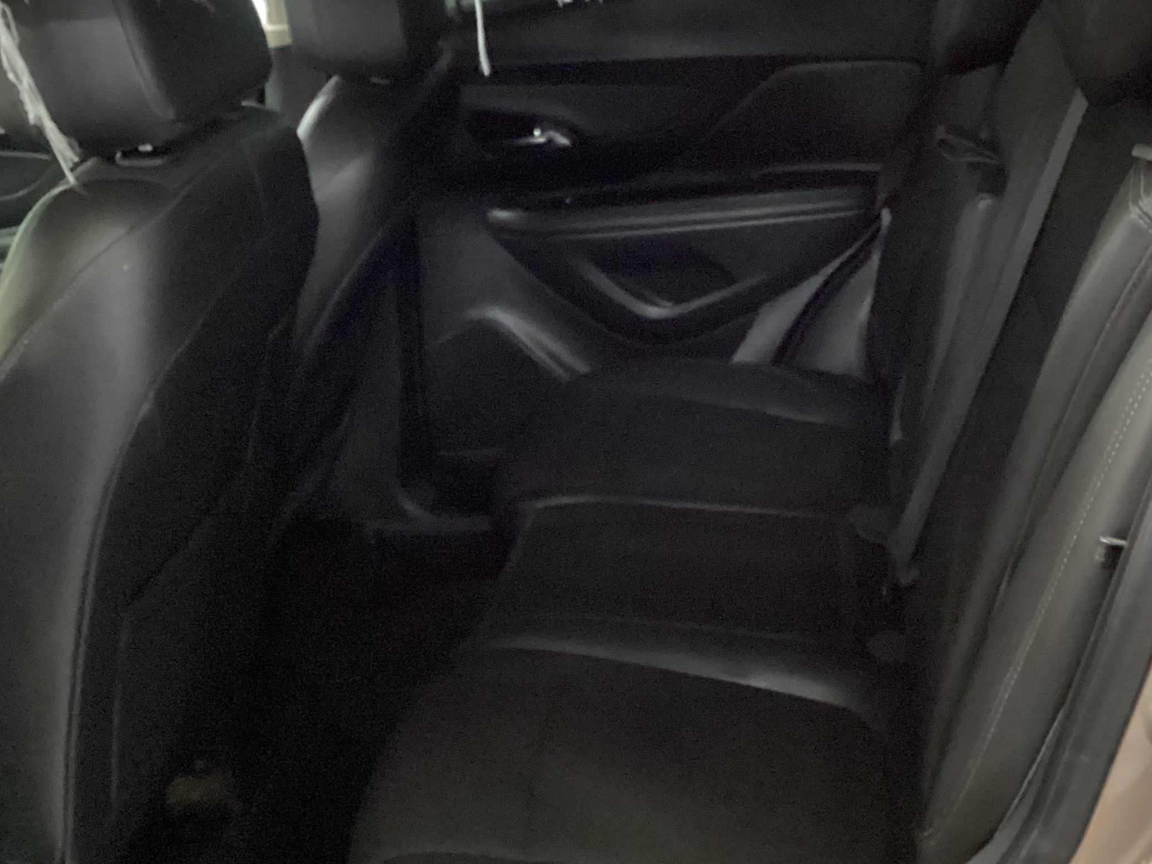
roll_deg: +6.4
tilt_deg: -21.0
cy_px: 353
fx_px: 1631
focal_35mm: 49
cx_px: 566
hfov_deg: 38.9
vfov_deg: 29.6
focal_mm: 3.3
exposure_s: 1/20
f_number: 2.4
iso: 800
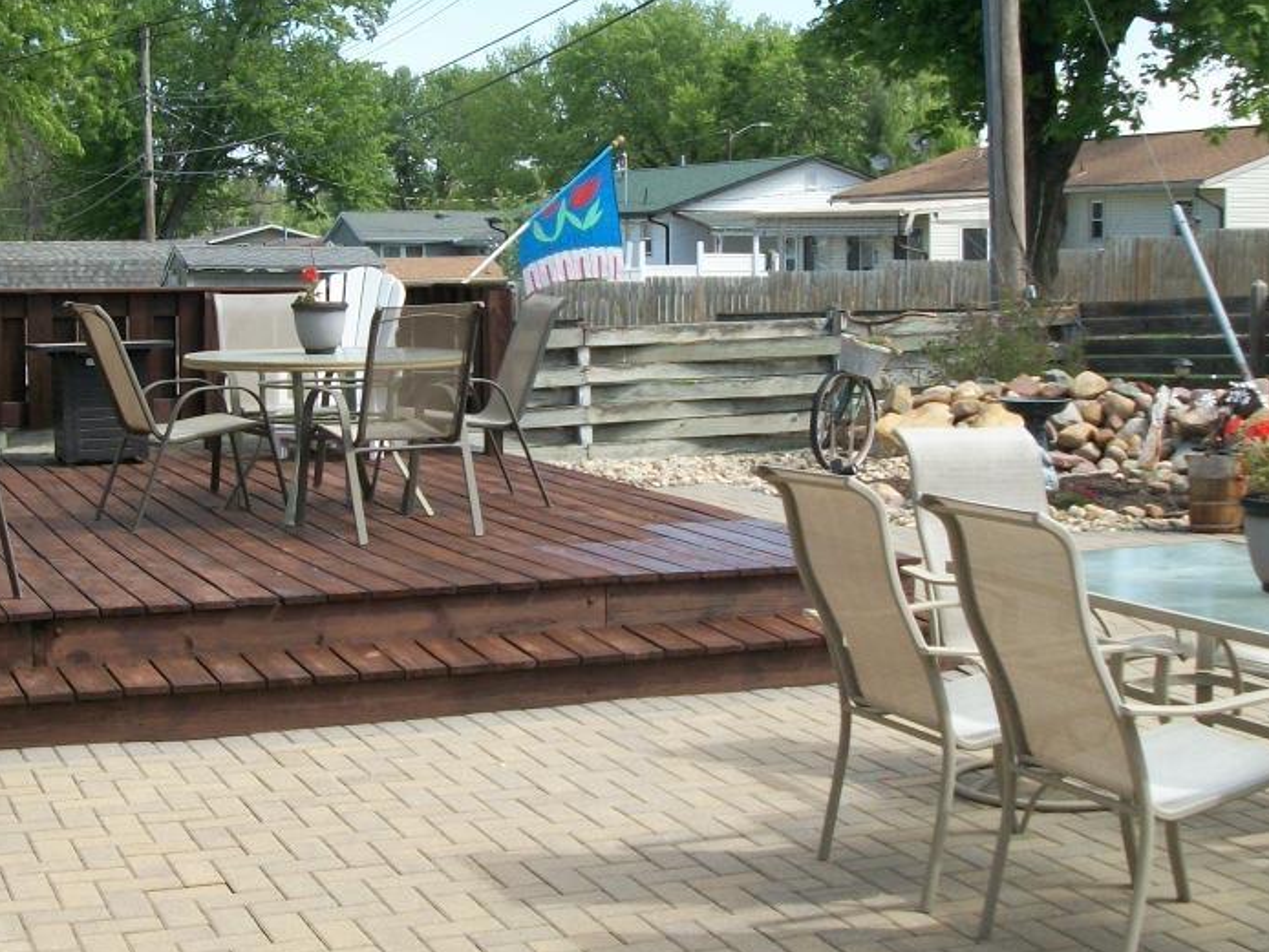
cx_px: 578
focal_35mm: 59
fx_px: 2164
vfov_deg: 24.8
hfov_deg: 32.7
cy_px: 462
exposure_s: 1/100
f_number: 8.8
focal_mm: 5.7
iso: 80
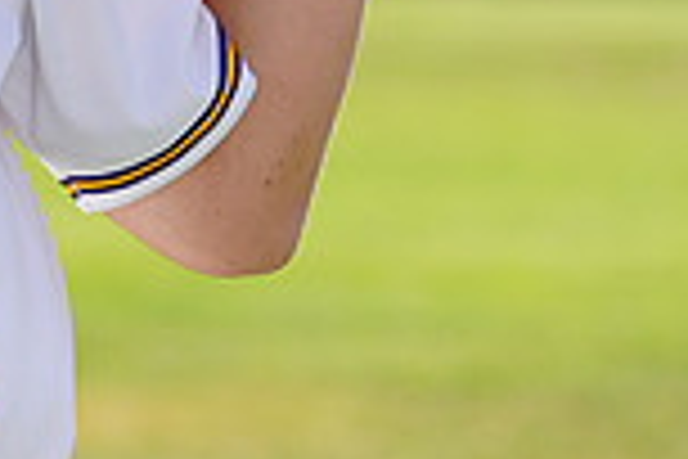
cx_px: -490
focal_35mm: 877
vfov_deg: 1.6
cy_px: -351
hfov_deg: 2.3
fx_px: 16759
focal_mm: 232
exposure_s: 1/250
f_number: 8
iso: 100
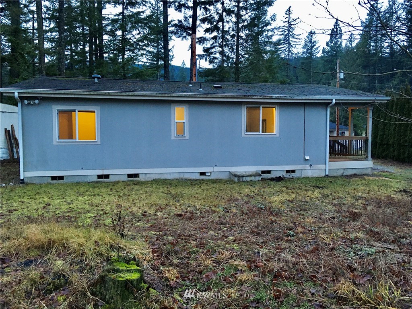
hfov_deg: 61.7
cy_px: 154
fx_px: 345
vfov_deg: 48.2
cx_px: 206
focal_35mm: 29
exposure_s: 1/30
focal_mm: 4.15
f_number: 2.2
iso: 160
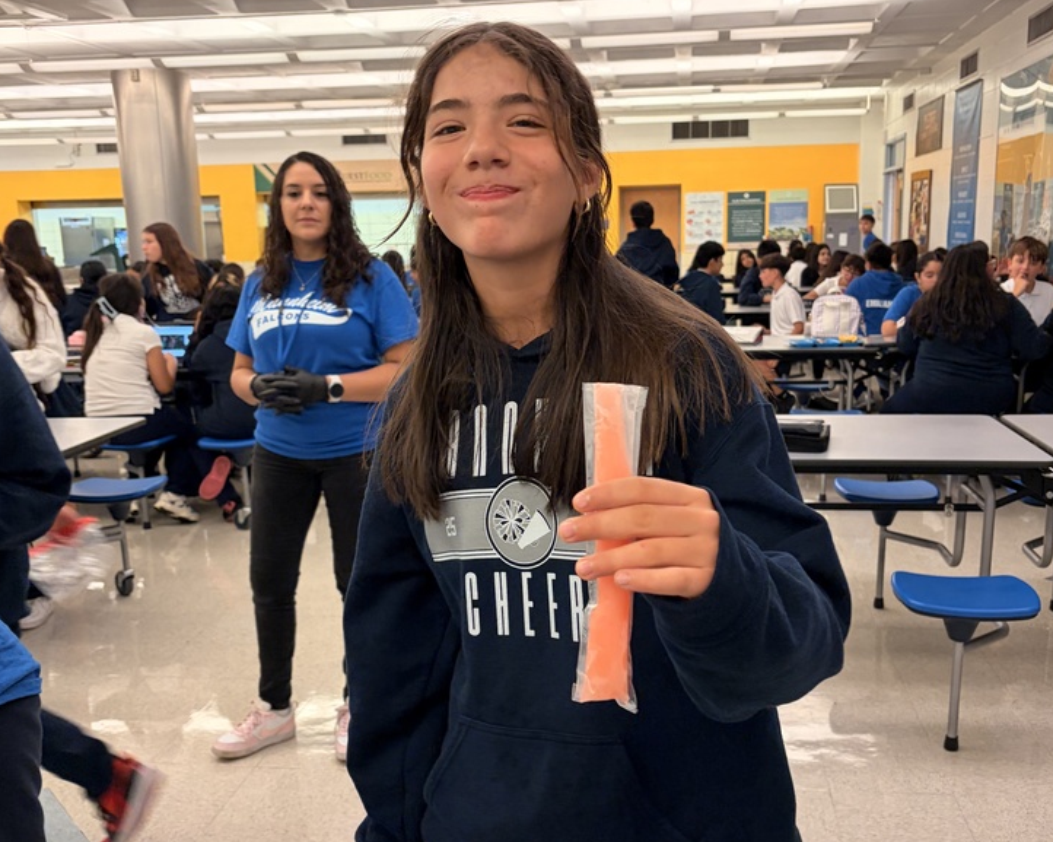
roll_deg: +2.7
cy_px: 466
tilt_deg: -11.6
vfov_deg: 41.1
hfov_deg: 50.3
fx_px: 1121
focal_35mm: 36
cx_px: 532
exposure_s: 1/68
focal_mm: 5.96
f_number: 1.6
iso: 160
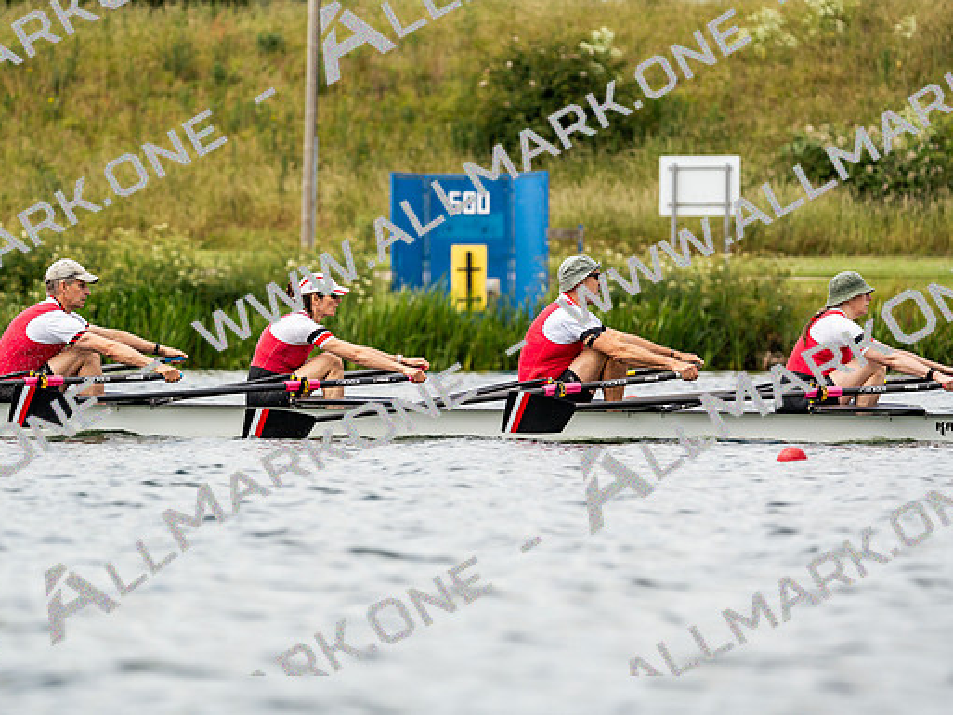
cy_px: 358
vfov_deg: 4.6
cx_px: 422
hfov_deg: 6.1
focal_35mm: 326
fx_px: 8977
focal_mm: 300
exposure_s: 1/2000
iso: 320
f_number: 6.3
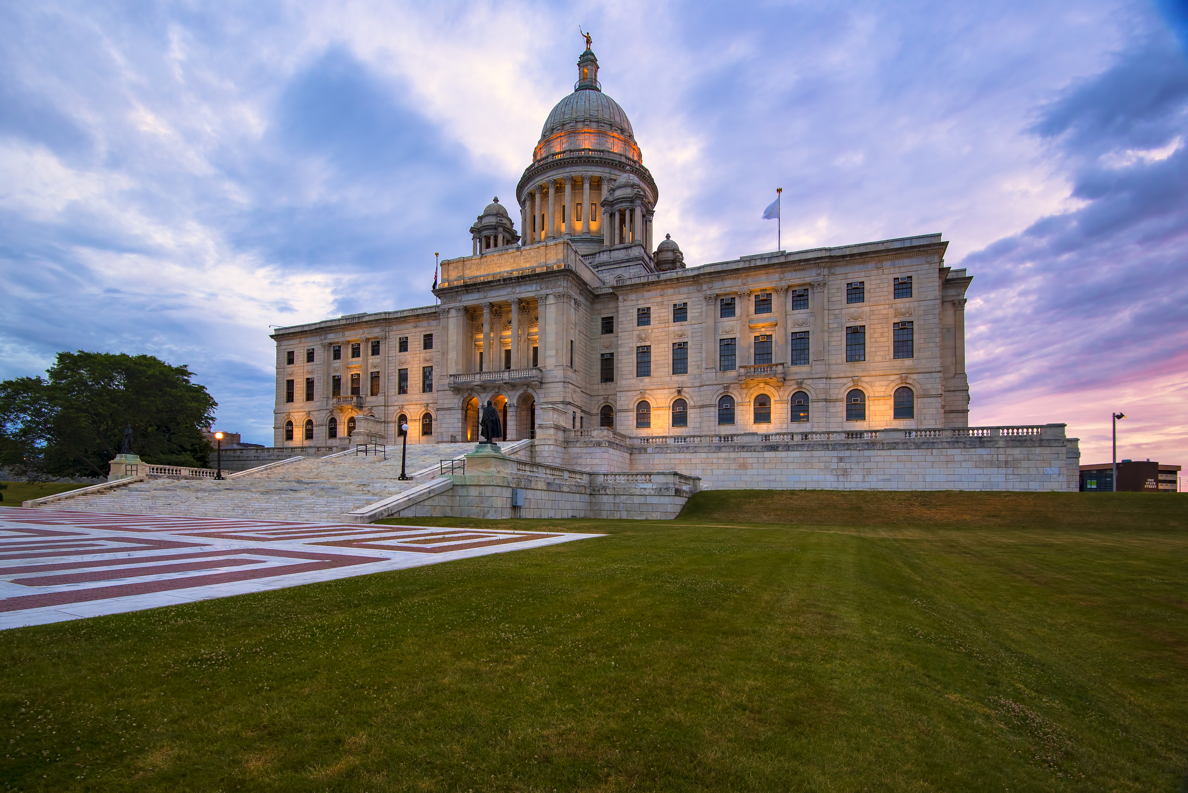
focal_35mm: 16
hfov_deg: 96.7
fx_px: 528
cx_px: 594
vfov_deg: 73.8
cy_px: 396
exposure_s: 1/3
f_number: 11
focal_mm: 16
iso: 250
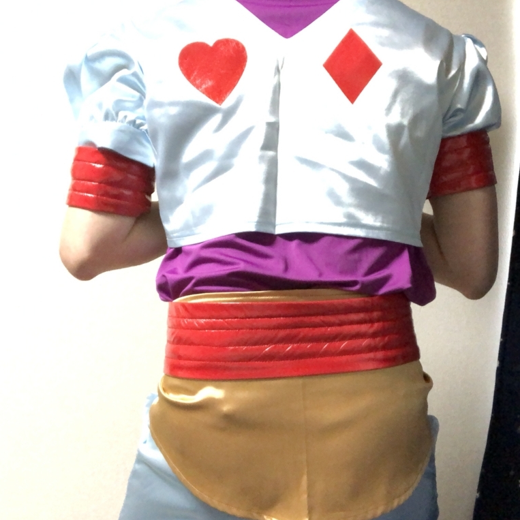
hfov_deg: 43.7
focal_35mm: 38
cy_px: 261
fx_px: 646
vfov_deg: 43.9
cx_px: 304
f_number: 2.2
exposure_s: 1/15
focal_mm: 2.87
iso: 500
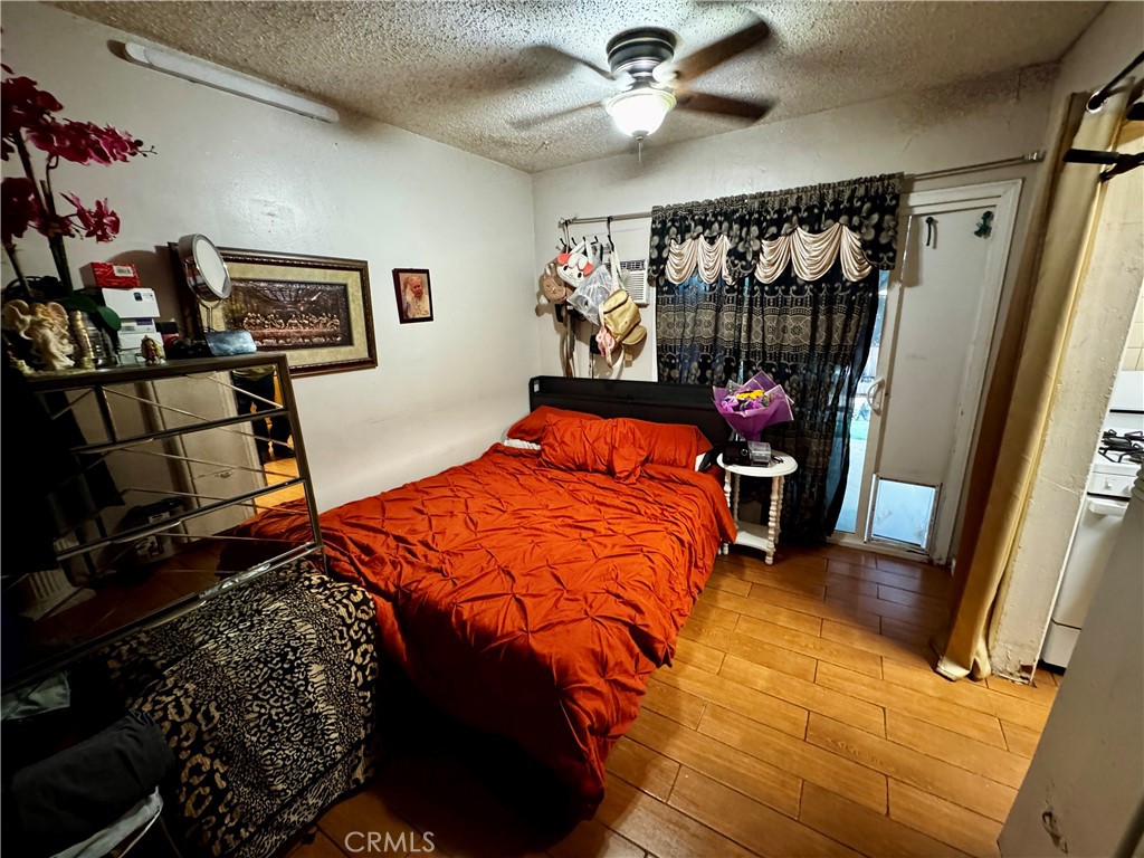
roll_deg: +2.1
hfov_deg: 102.1
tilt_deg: -15.5
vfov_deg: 85.7
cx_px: 572
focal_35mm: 14
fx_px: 463
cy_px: 429
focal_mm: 2.22
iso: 1250
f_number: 2.2
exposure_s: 1/40
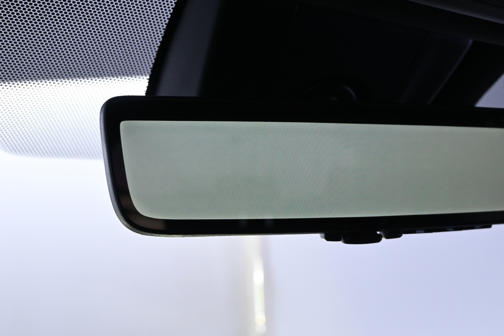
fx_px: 654
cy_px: 159
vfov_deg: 28.8
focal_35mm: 47
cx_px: 335
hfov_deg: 41.6
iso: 640
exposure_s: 1/30
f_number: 4
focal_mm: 21
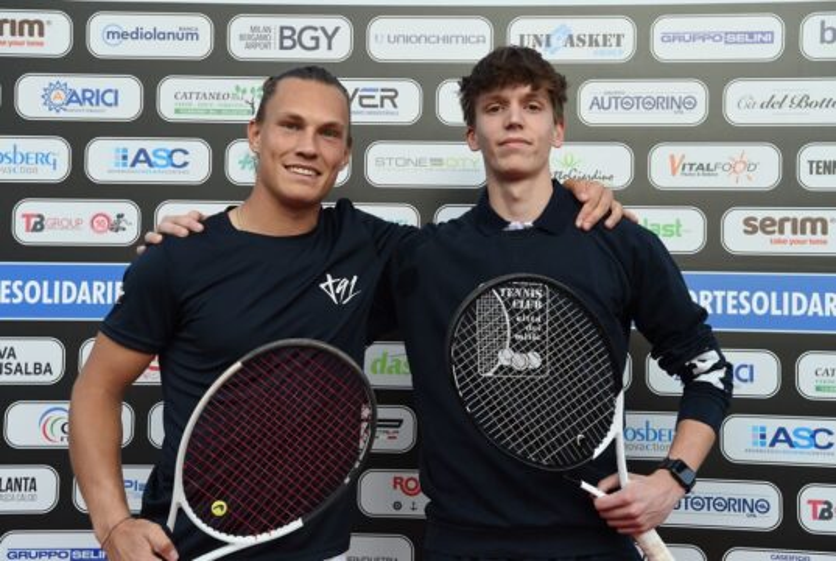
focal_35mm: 55
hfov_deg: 36.2
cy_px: 280
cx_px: 418
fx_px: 1279
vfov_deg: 24.7
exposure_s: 1/1600
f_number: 8
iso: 2500
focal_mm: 55
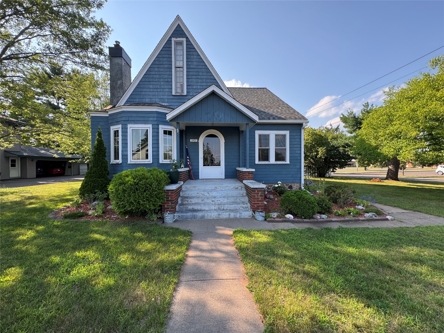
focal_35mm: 14
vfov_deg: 85.7
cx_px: 222
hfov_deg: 102.1
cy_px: 166
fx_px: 180
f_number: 2.2
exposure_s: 1/295
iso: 40
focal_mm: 2.22
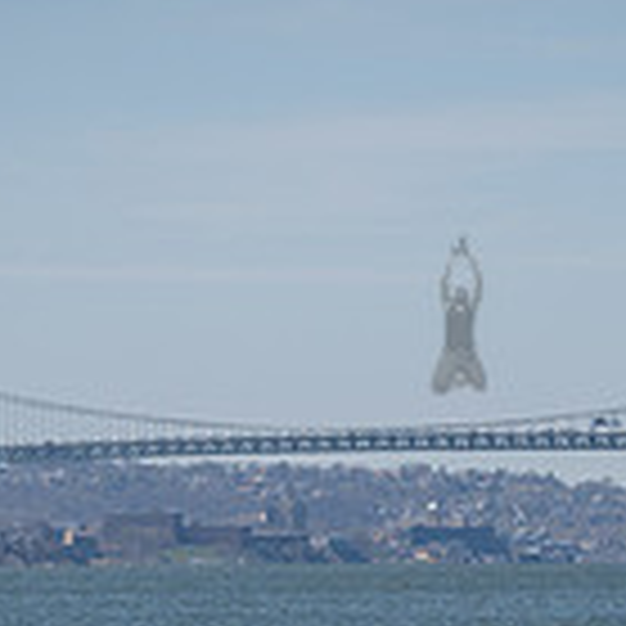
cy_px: 748
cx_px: 455
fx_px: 6977
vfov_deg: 5.1
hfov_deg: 5.1
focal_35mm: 341
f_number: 5.6
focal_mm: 94
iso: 64
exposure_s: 1/800
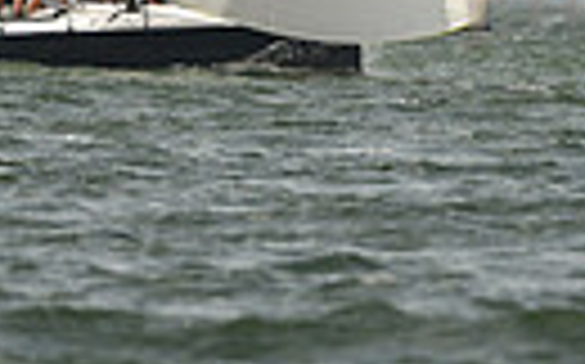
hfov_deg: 1.2
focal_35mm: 1824
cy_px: -240
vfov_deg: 0.7
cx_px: 225
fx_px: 29055
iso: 400
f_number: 7.1
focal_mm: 400
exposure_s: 1/2500
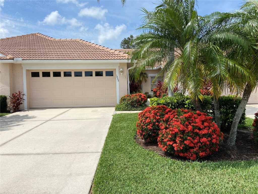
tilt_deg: -2.2
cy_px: 97
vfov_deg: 53.1
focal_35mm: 26
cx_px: 129
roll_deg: +0.9
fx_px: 194
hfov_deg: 67.3
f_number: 1.8
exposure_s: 1/4274
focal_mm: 4.25
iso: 32
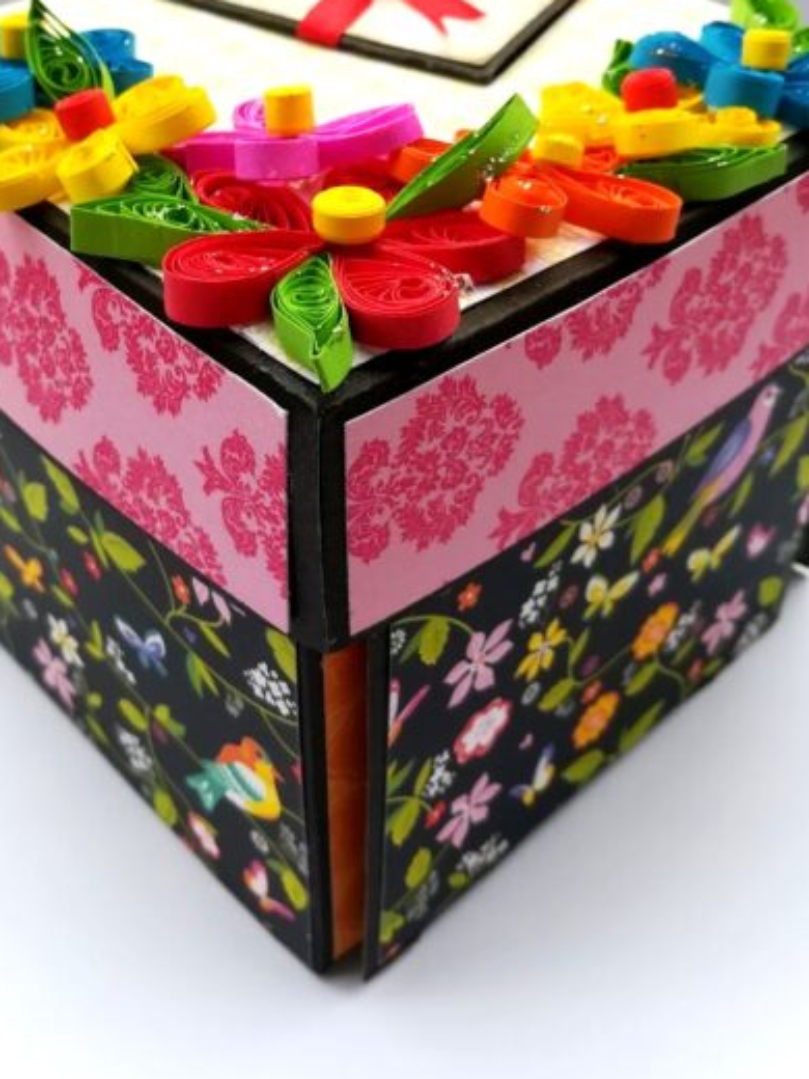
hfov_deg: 35.9
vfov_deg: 45.9
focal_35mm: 40
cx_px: 344
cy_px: 336
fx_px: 1246
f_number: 2.2
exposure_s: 1/115
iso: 50
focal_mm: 3.83
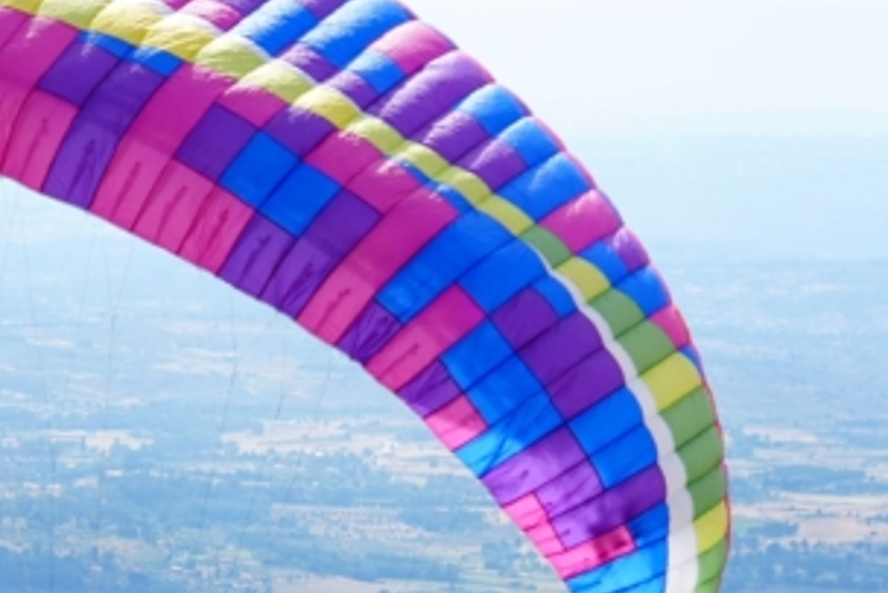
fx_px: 6441
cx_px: -58
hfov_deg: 7.8
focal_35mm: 261
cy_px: 787
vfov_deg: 5.2
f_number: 5.6
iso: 100
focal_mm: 77
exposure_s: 1/500
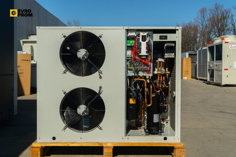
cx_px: 118
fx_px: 249
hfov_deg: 50.7
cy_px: 78
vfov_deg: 35.1
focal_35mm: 38
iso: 250
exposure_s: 1/800
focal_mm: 38
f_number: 8
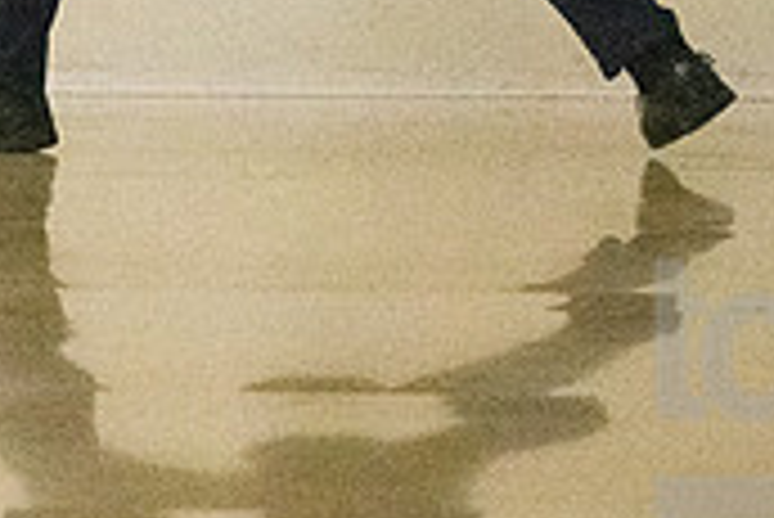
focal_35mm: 528
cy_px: -212
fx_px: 11361
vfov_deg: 2.6
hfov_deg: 3.9
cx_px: 153
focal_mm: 105
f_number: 4.5
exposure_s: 1/1250
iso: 10000
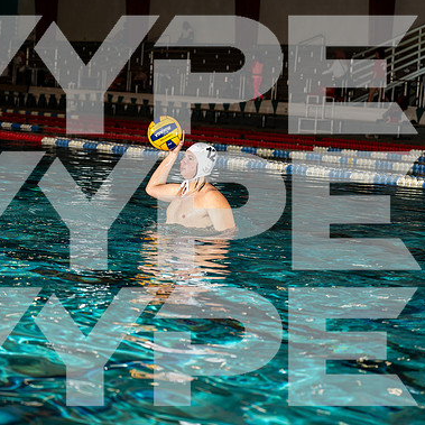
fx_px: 1264
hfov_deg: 19.0
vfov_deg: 19.1
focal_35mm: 91
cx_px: 136
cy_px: 211
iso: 100
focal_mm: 70
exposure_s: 1/250
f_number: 4
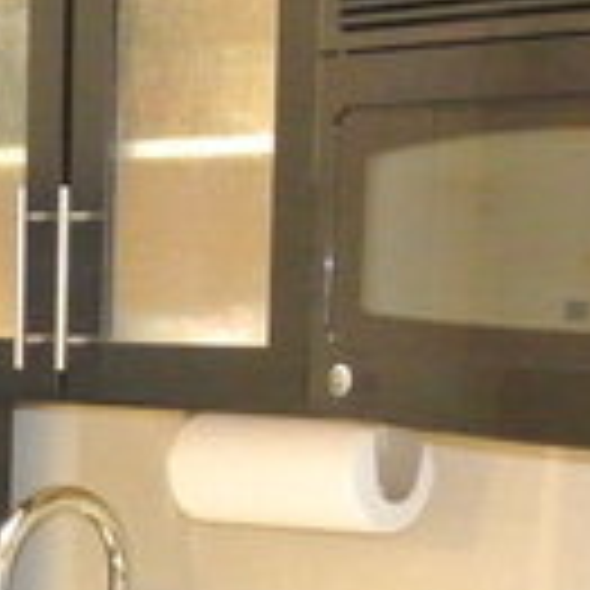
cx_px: -108
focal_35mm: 140
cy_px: 824
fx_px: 2700
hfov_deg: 12.2
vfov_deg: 12.0
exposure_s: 1/60
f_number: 3.5
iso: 2500
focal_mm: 10
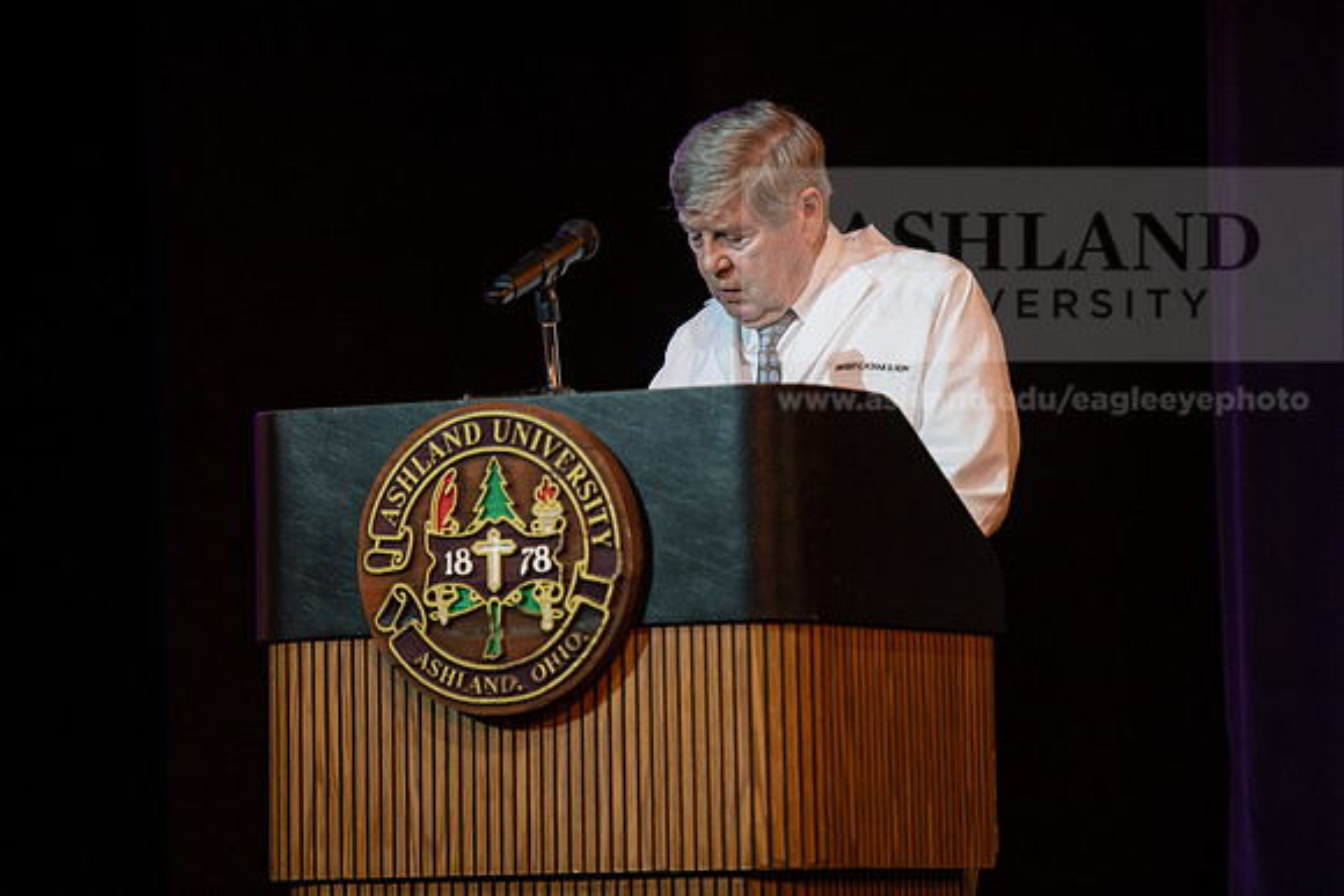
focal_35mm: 170
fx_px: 6348
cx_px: 672
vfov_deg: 8.1
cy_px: 448
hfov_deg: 12.1
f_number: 3.2
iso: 1000
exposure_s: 1/200
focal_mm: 170
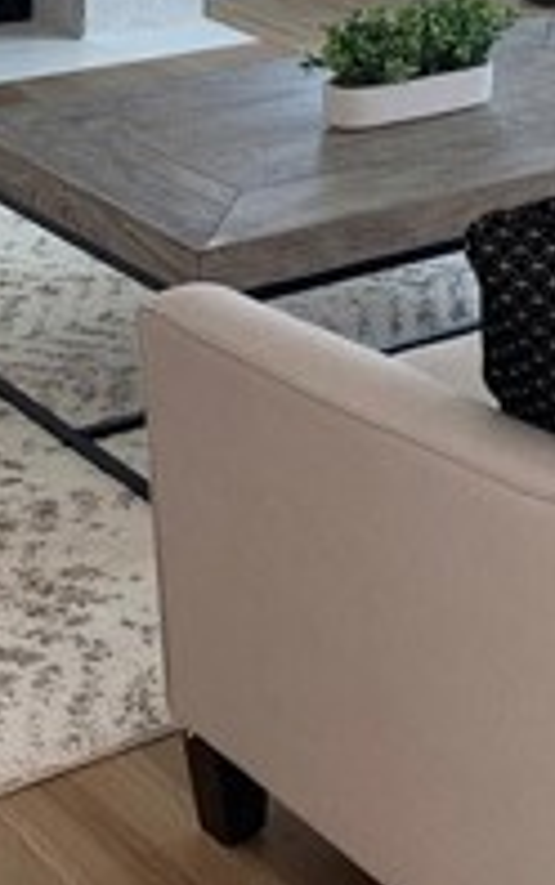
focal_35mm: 89
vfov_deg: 22.1
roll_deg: -1.9
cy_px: -67
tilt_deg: -9.9
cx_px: 452
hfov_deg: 14.6
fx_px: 2151
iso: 32
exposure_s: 1/122
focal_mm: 4.25
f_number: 1.8
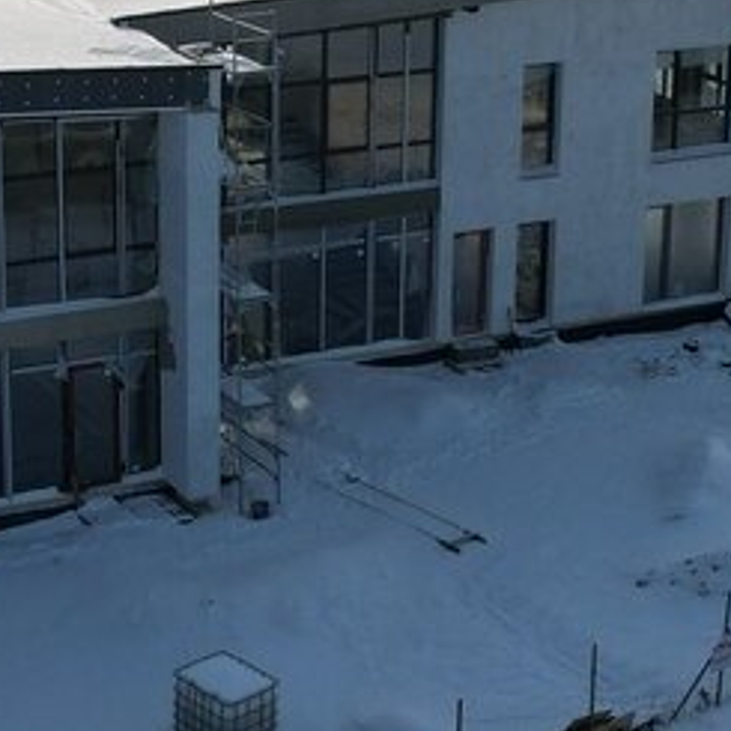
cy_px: 242
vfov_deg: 19.7
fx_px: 2102
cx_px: 149
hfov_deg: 19.5
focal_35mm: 88
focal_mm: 8.38
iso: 130
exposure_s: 1/4000
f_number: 2.8
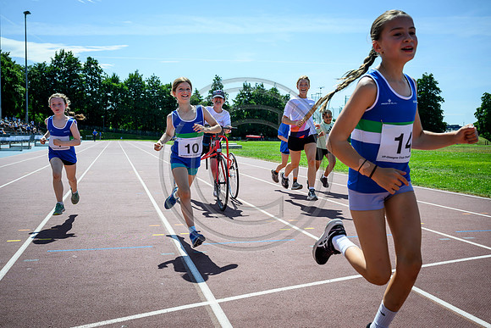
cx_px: 246
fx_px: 505
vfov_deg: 36.0
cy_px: 164
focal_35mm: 37
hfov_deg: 51.9
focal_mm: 37
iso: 200
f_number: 5.6
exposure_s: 1/1000
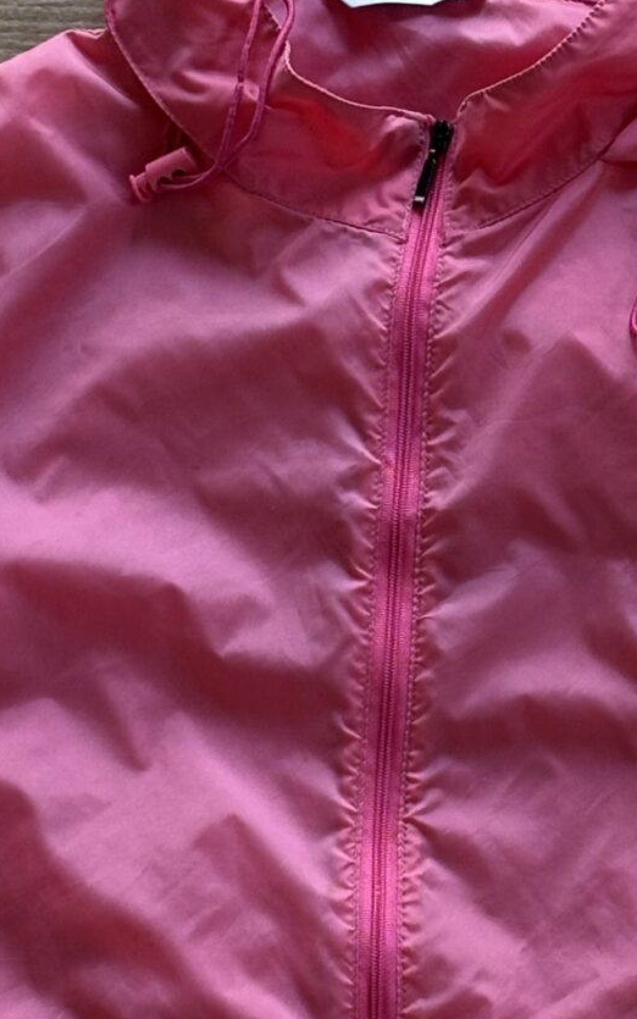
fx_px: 4693
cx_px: 387
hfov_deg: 7.8
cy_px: 748
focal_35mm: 169
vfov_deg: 12.4
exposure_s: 1/60
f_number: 1.6
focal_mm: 5.96
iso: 64
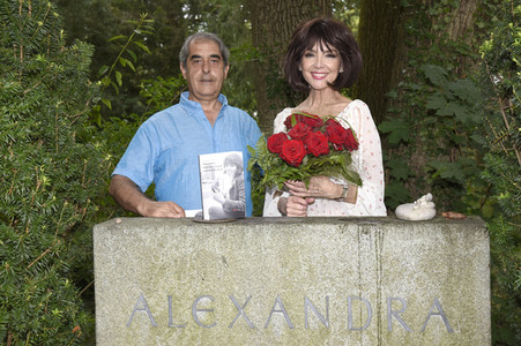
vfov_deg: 29.2
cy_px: 173
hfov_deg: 42.8
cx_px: 260
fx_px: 665
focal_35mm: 46
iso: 800
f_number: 6.3
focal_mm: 46
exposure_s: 1/100
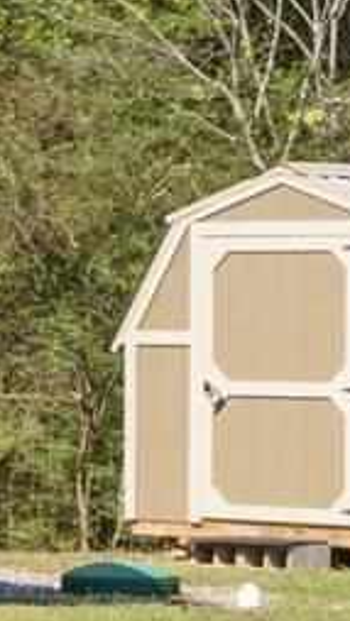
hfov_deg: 4.4
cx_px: -1111
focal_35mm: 254
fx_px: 4185
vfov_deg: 8.5
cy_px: 235
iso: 160
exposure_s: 1/100
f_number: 9
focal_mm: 13.7
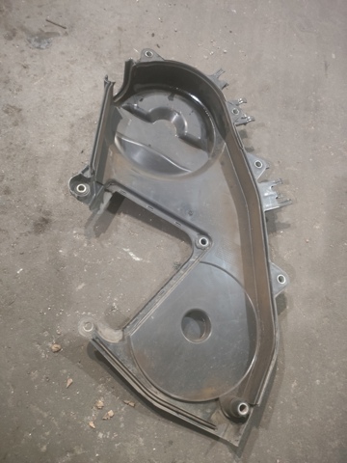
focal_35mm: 25
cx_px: 174
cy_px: 232
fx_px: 334
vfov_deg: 69.4
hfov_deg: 54.9
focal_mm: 4.71
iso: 1600
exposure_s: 1/14.3
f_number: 1.79
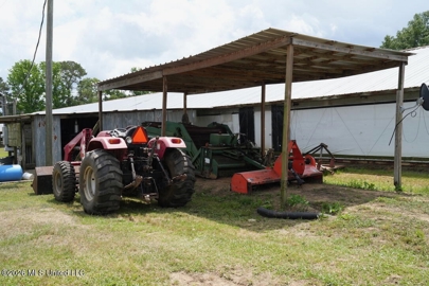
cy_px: 143
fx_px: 429
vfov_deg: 36.9
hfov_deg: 53.1
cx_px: 214
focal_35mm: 36
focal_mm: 36
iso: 320
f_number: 7.1
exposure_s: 1/640
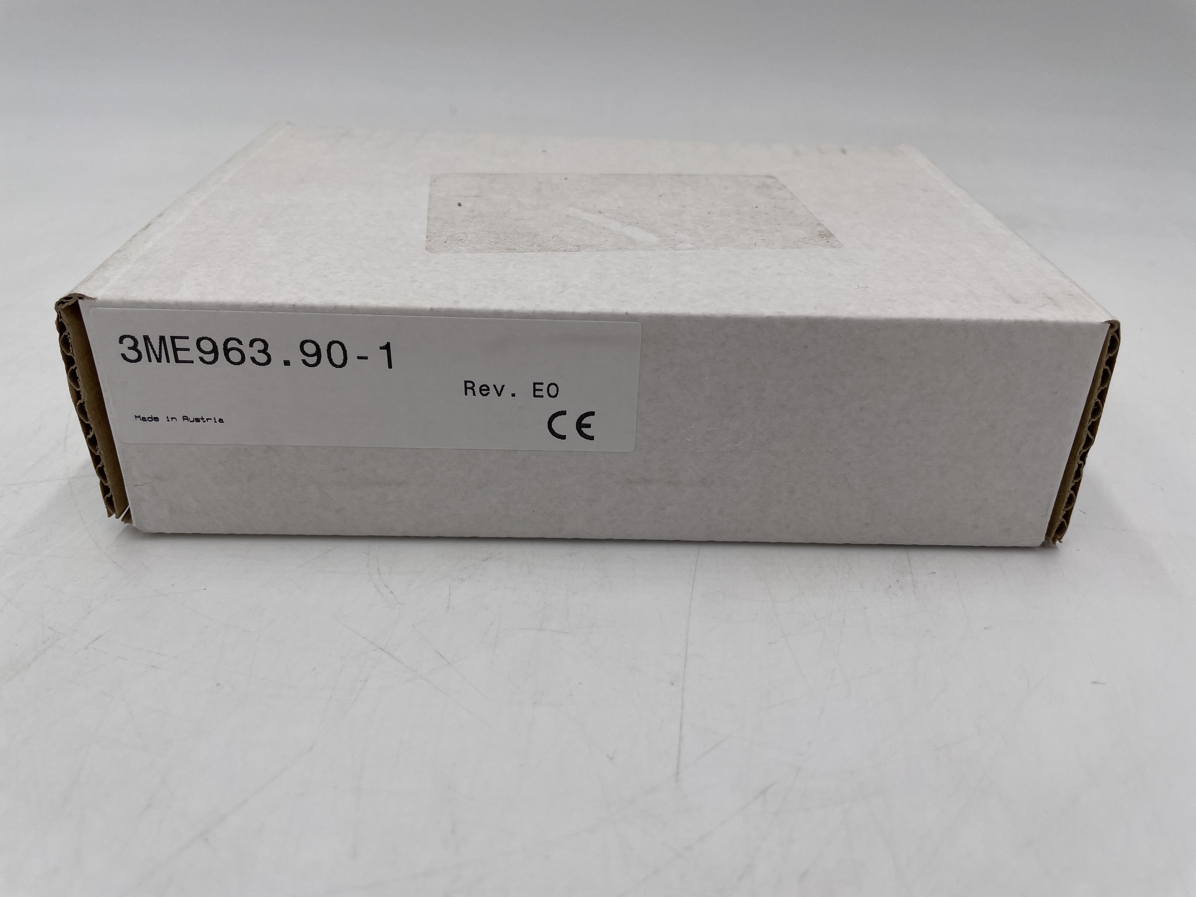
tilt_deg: -31.1
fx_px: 898
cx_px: 598
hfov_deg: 67.3
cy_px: 448
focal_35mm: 26
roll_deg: -1.6
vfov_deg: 53.1
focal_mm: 4.2
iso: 32
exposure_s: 1/796
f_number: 1.6
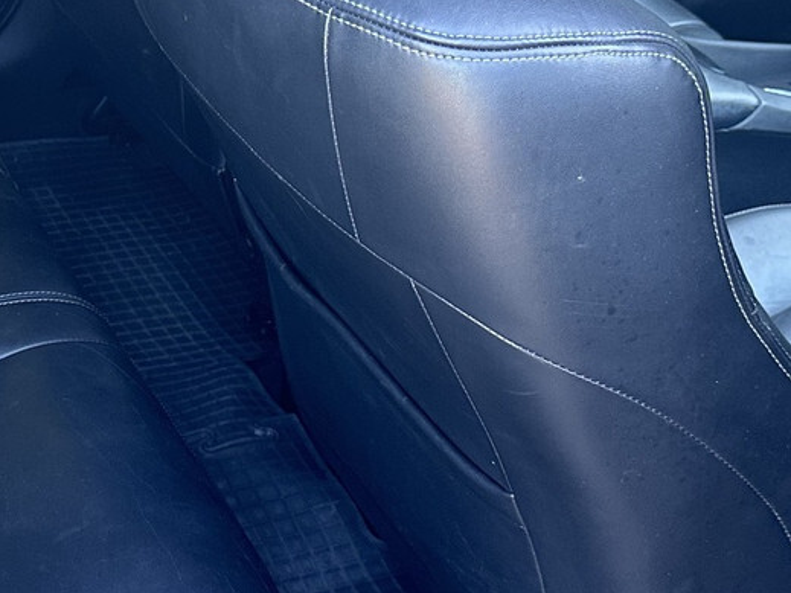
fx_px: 1691
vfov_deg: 19.7
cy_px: 145
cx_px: 96
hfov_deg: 25.6
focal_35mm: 74
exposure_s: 1/60
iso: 250
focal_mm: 6.86
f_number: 1.78
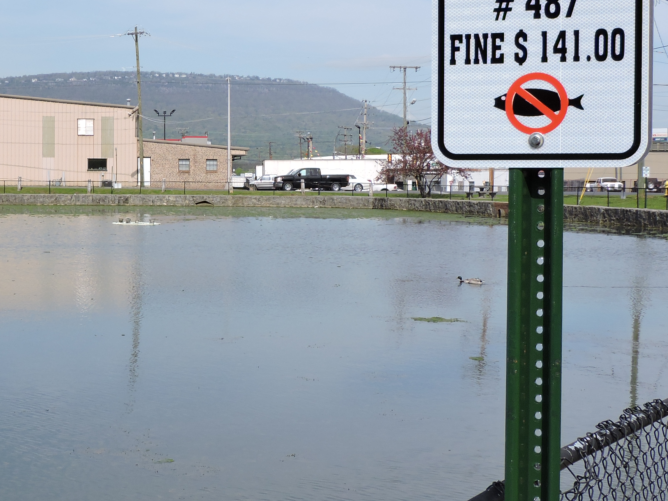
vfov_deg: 21.3
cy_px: 231
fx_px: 1332
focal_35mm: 69
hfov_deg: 27.6
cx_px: 128
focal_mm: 6.2
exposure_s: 1/1250
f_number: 3.3
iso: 100
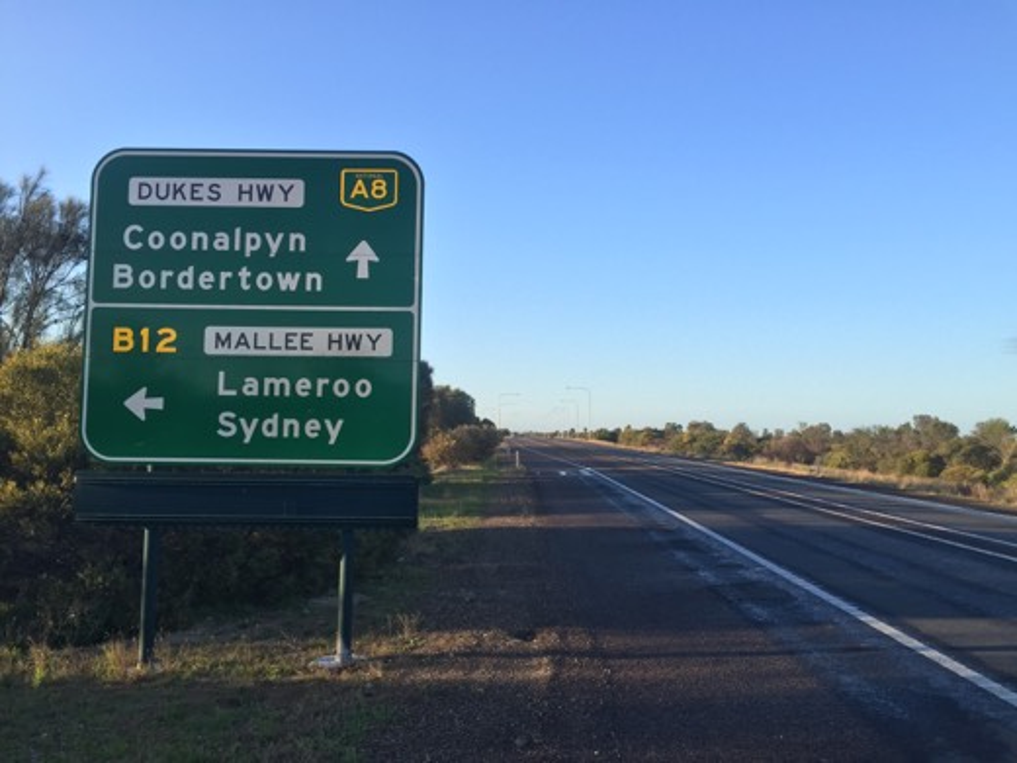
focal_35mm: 29
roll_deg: -0.7
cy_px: 382
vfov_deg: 48.2
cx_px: 508
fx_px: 852
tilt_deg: +4.5
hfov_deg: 61.7
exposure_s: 1/599
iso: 32
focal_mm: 4.15
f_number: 2.2
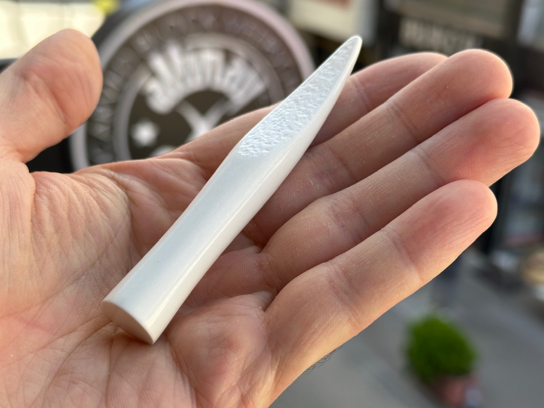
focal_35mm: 48
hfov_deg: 39.7
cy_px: 204
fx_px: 754
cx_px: 272
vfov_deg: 30.3
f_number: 1.78
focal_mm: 6.86
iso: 64
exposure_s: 1/467
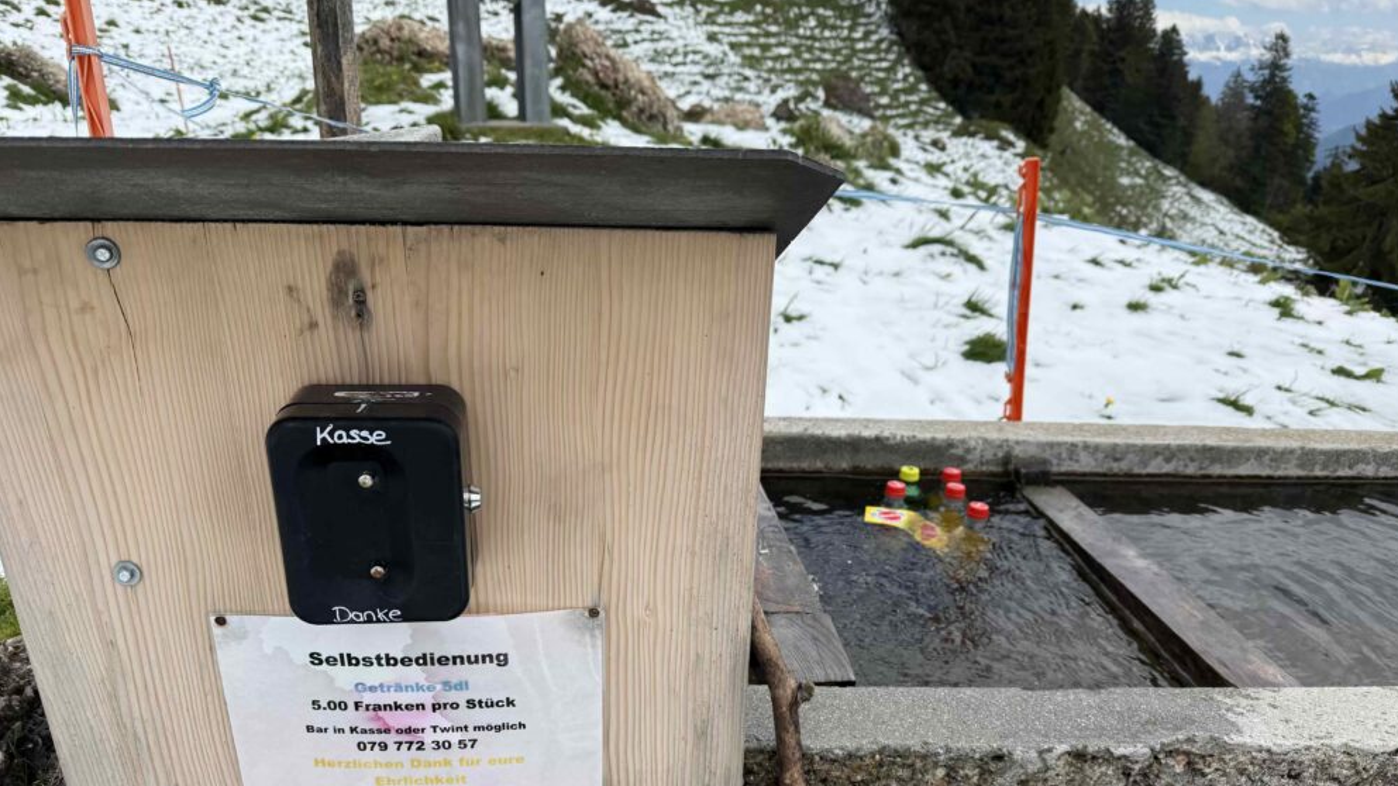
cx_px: 696
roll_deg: -3.2
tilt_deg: -25.4
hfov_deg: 69.9
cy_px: 516
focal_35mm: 27
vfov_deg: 42.4
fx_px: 1001
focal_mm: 6.76
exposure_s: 1/5319
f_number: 1.78
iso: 80
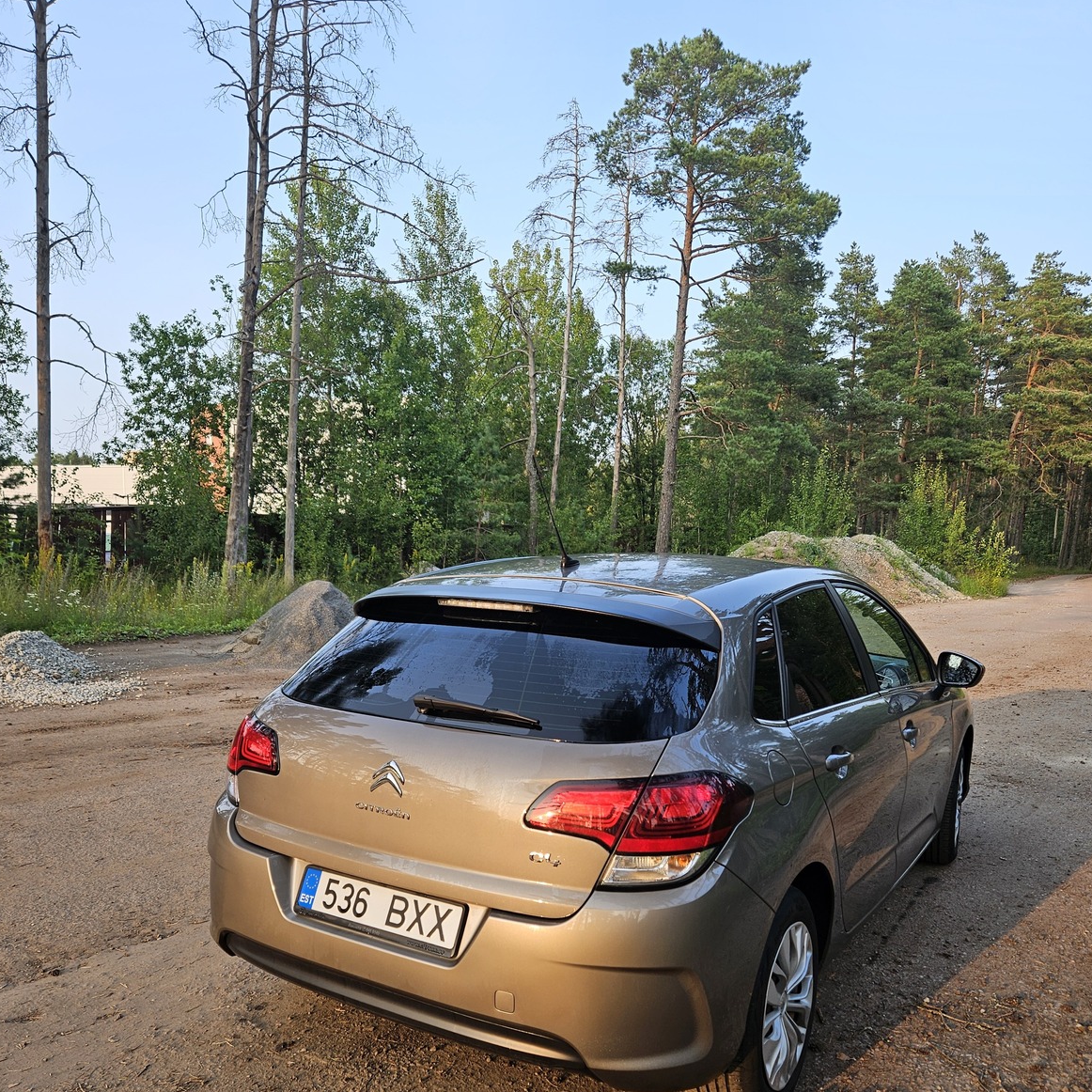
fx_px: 999
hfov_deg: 57.3
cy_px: 671
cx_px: 542
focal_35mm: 28
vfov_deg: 56.7
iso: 25
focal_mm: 5.4
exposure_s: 1/239
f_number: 1.8
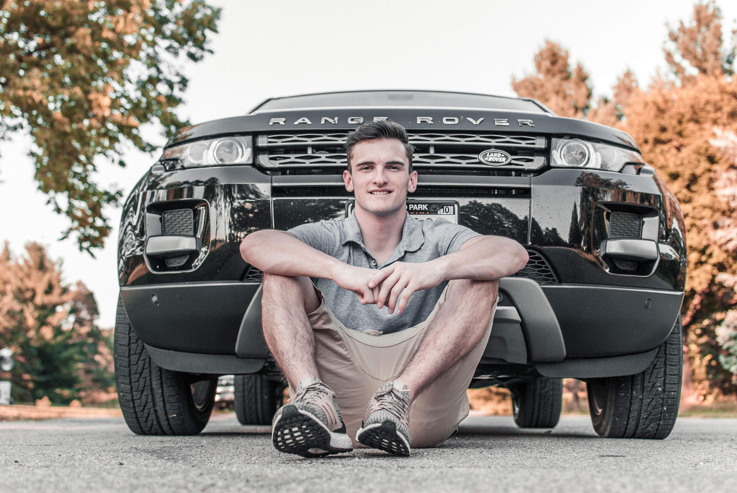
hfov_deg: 37.8
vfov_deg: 25.8
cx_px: 368
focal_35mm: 52
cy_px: 246
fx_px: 1076
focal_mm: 35
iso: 100
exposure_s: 1/160
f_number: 2.5
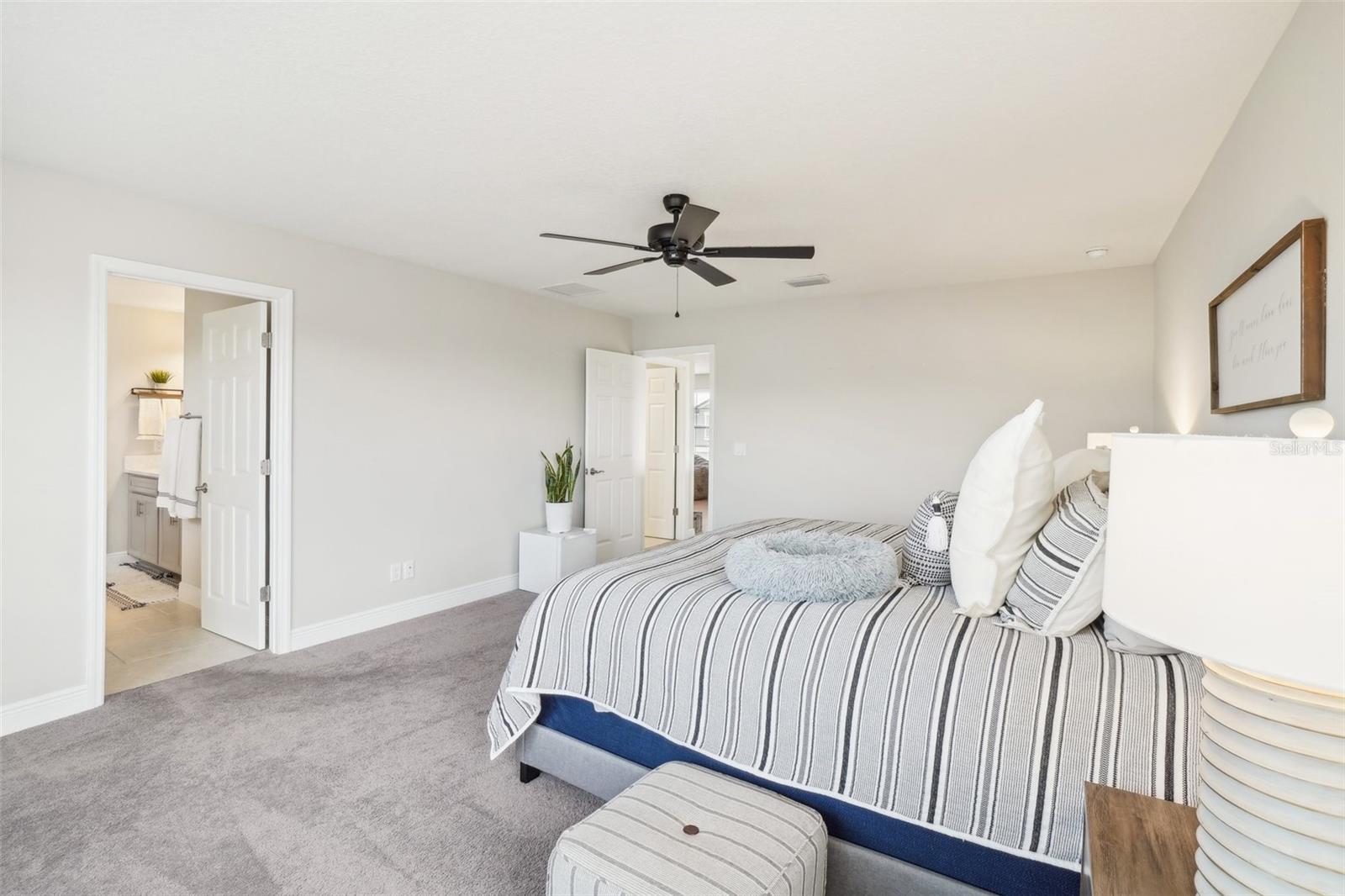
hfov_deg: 100.4
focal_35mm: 15
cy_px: 448
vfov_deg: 77.3
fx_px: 560
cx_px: 672
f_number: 8
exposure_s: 1/30
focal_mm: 10
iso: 400
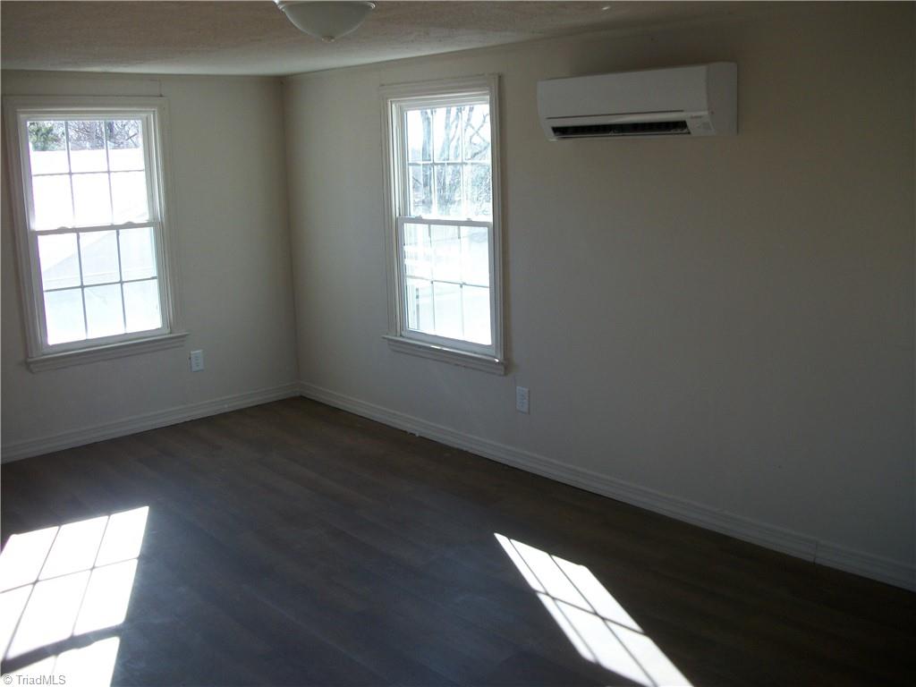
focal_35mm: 32
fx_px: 847
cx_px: 458
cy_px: 344
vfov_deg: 44.2
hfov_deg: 56.8
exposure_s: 1/80
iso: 80
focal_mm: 5.7
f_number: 2.9
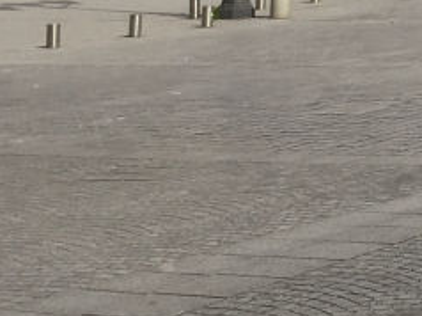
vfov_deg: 9.8
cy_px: -246
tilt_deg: +5.5
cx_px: 754
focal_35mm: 144
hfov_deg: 12.5
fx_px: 1754
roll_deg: -0.6
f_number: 2.2
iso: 25
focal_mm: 4.15
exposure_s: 1/2024
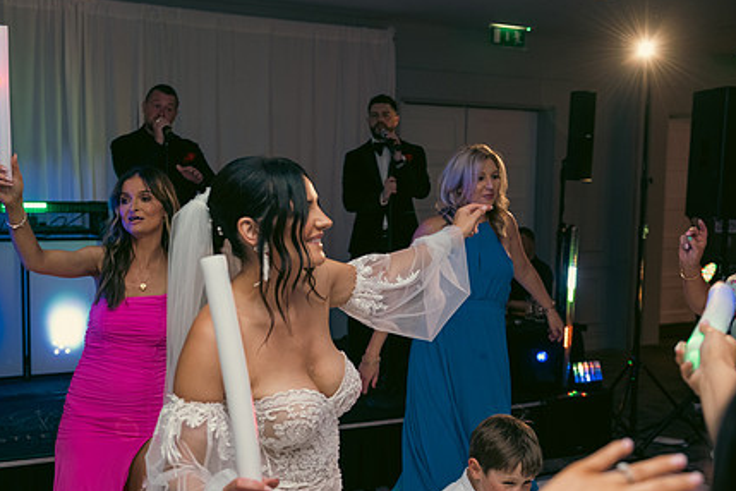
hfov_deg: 42.7
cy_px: 282
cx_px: 336
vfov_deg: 29.2
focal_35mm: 46
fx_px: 940
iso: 800
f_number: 3.5
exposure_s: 1/160
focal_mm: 34
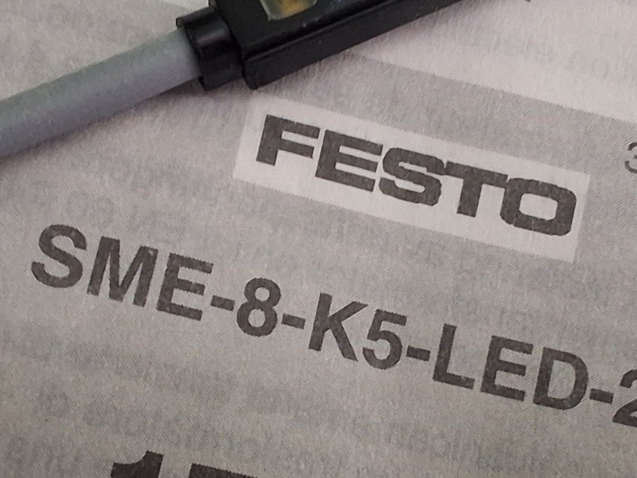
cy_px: 259
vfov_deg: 18.4
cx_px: 358
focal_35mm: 80
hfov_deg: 24.4
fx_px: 1472
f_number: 1.9
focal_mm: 2.91
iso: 400
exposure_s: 1/20
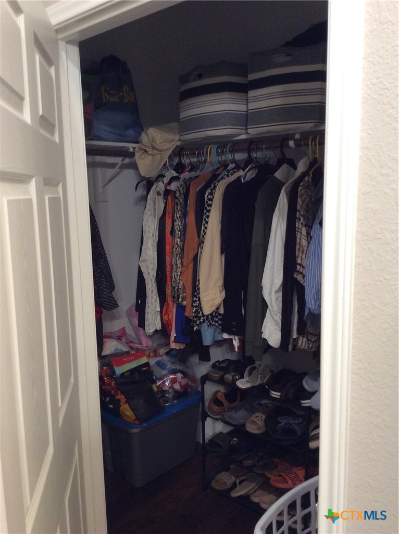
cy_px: 267
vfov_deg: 56.9
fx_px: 493
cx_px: 200
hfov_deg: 44.0
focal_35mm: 32
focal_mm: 3.3
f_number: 2.4
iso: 125
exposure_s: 1/24
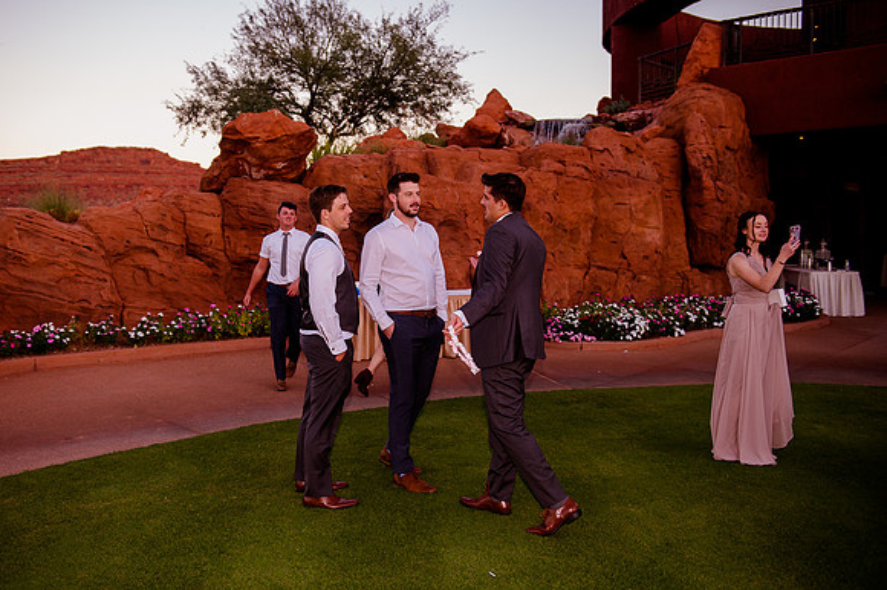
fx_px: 859
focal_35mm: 35
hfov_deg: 54.5
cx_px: 403
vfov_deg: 37.9
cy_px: 268
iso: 640
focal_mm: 32
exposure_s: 1/320
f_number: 3.2
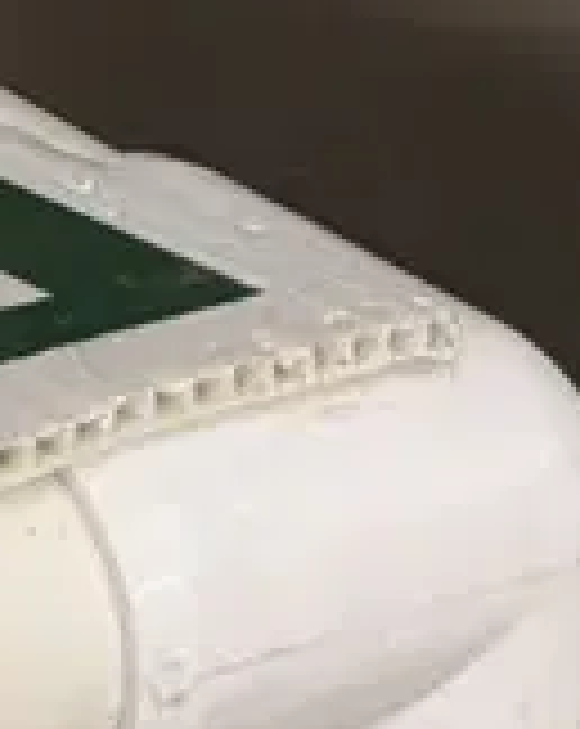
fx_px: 3120
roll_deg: +1.2
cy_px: -738
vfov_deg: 11.9
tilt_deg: -3.4
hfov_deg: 9.4
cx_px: -832
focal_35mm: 145
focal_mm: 6.76
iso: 640
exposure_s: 1/60
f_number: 1.78
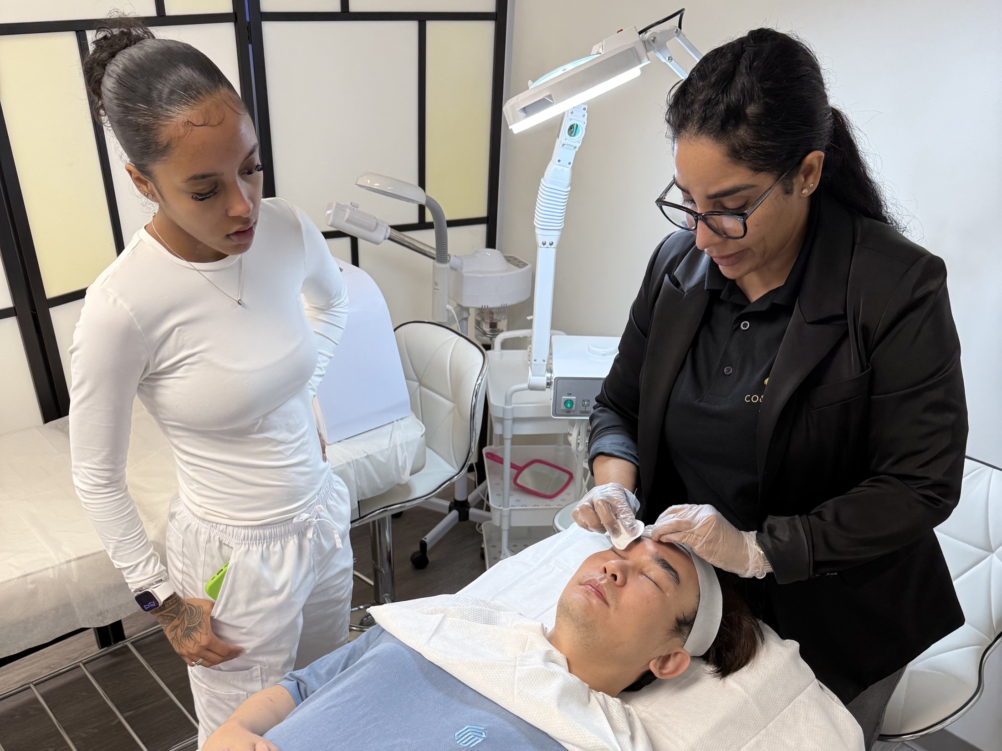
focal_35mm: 24
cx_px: 501
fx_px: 695
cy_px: 376
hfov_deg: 71.6
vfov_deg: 56.8
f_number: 1.78
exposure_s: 1/120
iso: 125
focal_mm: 6.76
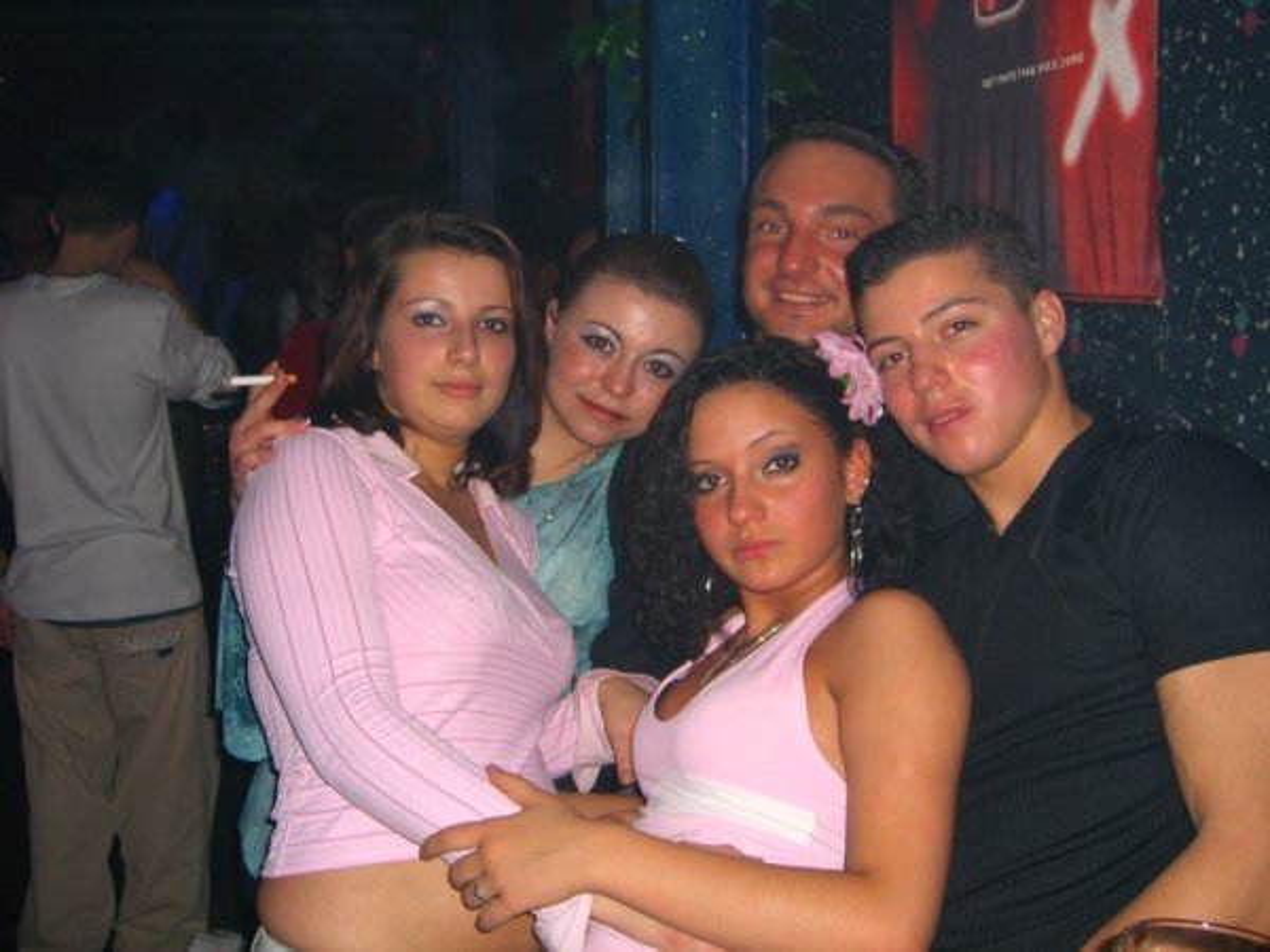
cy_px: 476
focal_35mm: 38
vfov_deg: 37.7
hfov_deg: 49.0
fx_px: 1394
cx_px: 635
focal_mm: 7.9
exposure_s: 1/60
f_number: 2.8
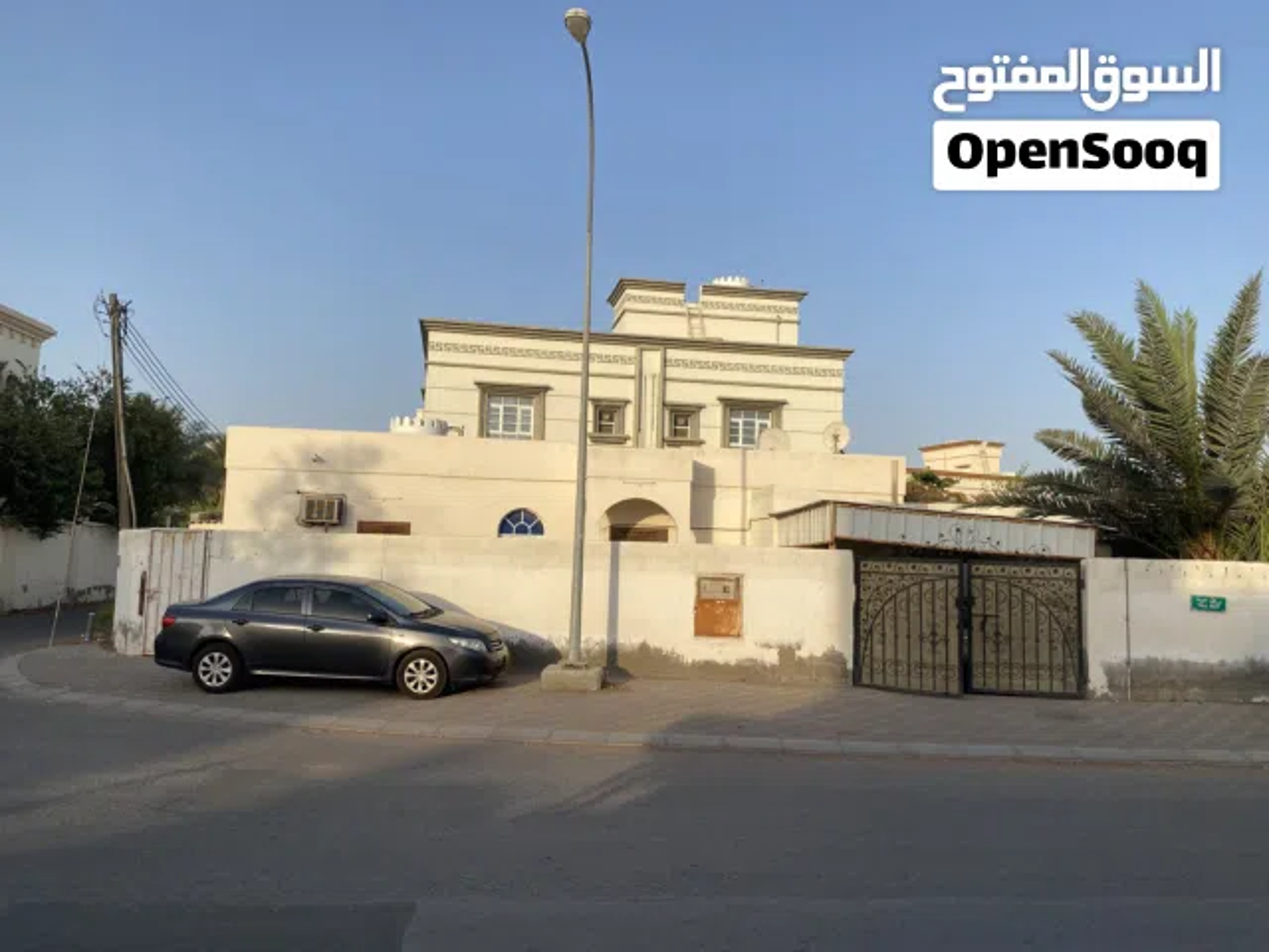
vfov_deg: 53.1
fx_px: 953
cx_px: 634
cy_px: 476
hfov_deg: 67.3
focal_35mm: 26
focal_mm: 4.25
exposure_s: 1/1961
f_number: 1.8
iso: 32
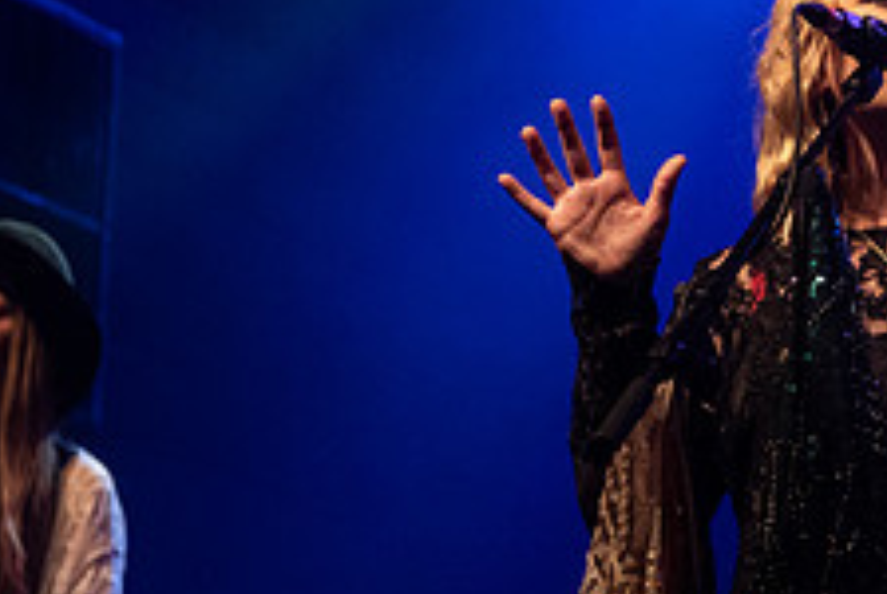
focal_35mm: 150
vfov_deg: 9.2
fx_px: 3701
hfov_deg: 13.5
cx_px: 828
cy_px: 248
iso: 2500
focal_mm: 58
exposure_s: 1/160
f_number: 3.2
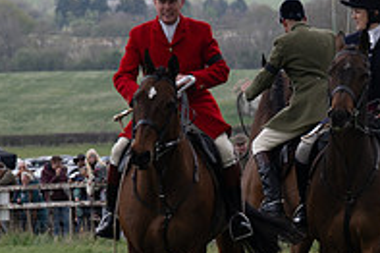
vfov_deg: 3.0
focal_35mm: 453
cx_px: 320
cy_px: 280
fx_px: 4778
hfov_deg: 4.6
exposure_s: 1/1000
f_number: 4
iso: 200
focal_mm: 103
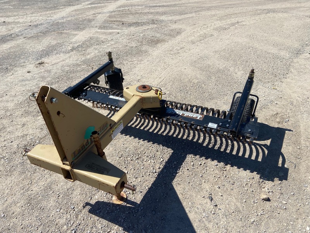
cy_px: 116
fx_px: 233
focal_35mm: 26
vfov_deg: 53.1
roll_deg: +1.6
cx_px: 155
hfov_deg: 67.3
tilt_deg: -34.6
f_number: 1.8
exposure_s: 1/3610
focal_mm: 4.25
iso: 32
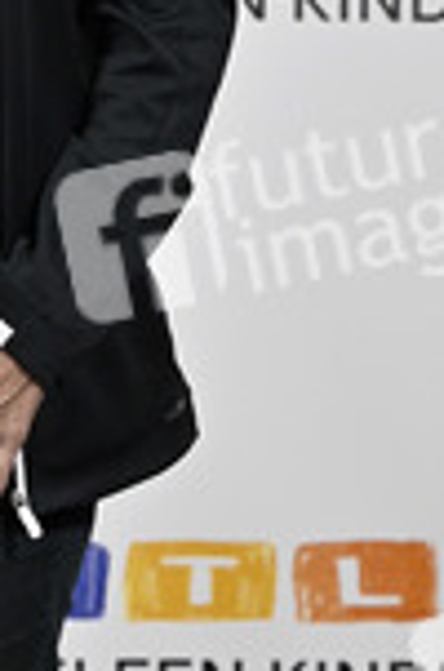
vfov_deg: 13.9
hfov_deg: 9.2
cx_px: -120
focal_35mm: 146
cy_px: -4
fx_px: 2713
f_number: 4
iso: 800
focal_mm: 55
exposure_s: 1/400
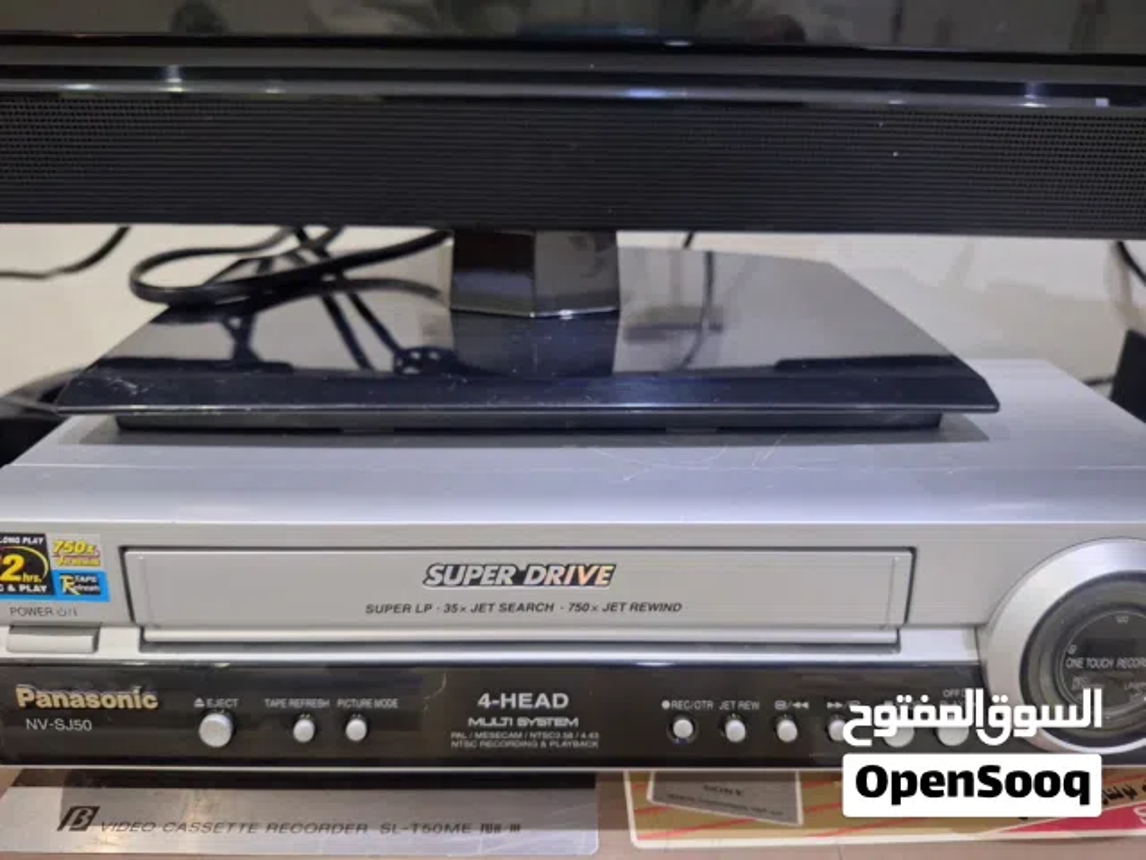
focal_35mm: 23
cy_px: 430
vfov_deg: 58.9
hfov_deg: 73.9
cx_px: 573
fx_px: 761
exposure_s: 1/33
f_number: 1.8
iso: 320
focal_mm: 5.54
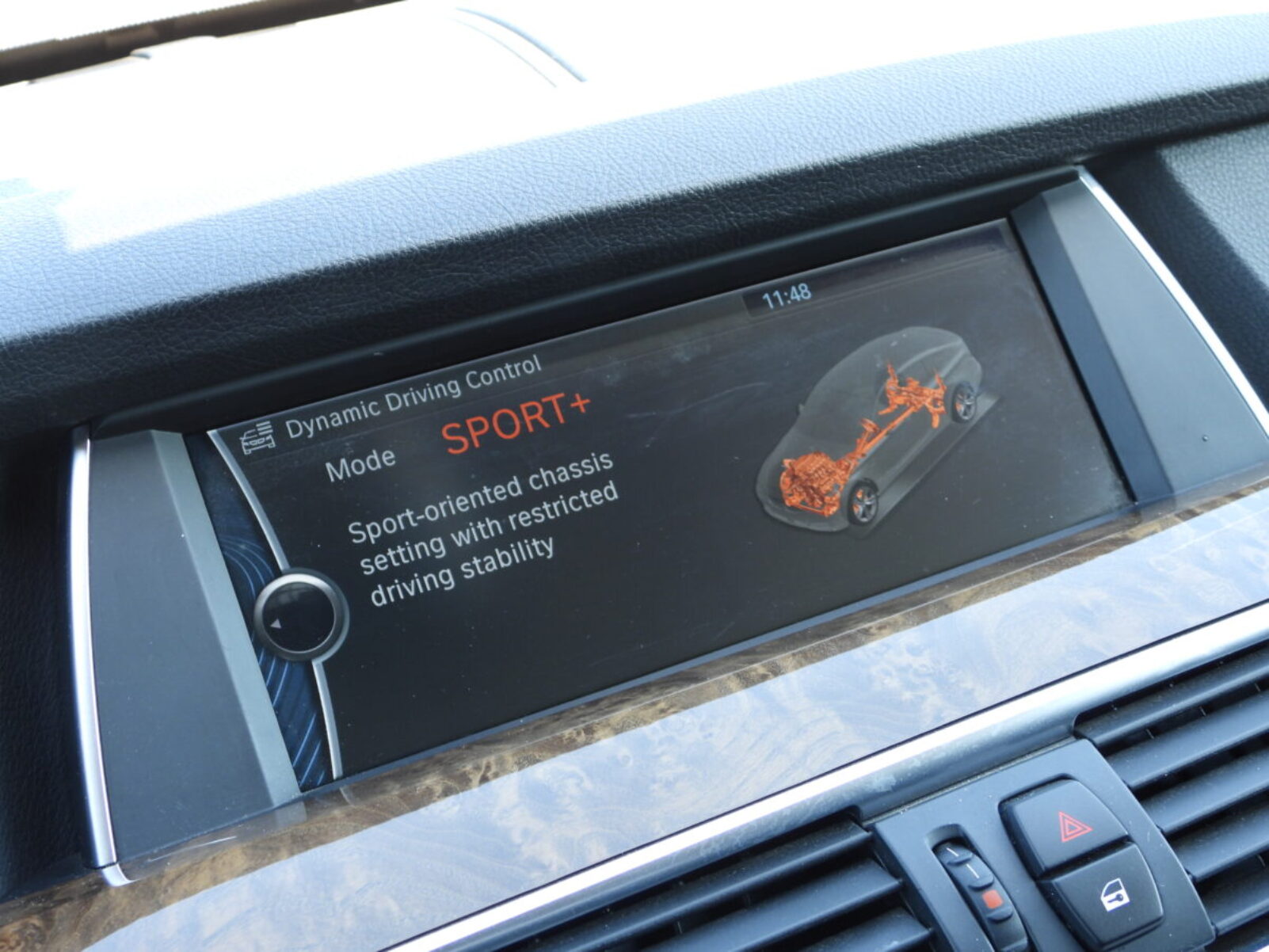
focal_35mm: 47
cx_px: 634
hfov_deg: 40.4
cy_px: 476
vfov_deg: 30.9
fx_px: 1723
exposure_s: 1/30
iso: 110
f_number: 3.2
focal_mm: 8.5
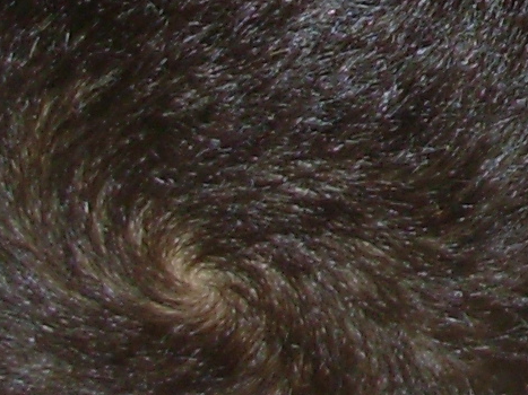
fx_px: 3492
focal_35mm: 229
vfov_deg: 6.3
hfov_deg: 8.2
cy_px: -476
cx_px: 1092
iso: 50
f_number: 2.9
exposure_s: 1/32
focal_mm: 6.3
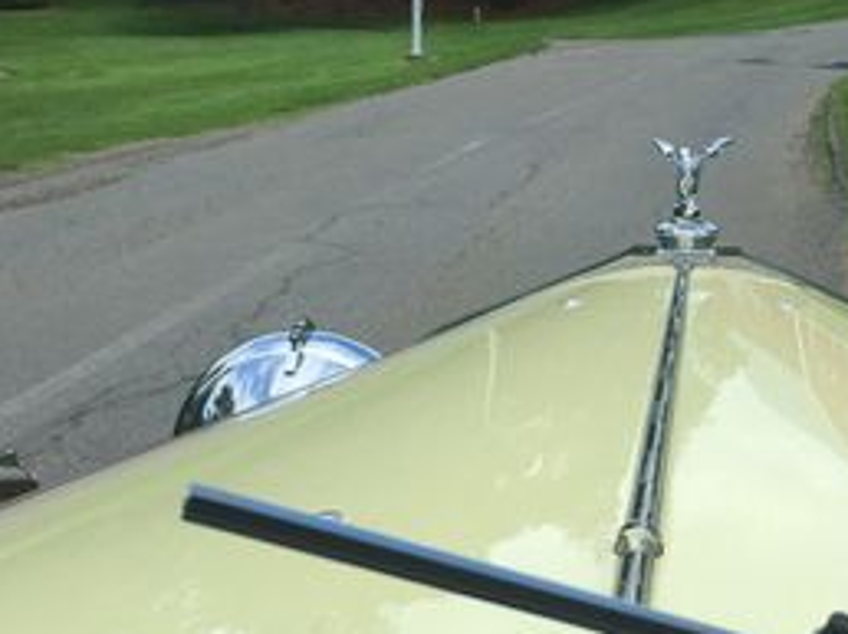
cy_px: 401
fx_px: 1762
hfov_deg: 26.8
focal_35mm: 72
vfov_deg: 20.4
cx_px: 621
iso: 25
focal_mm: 4.15
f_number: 2.2
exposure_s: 1/999
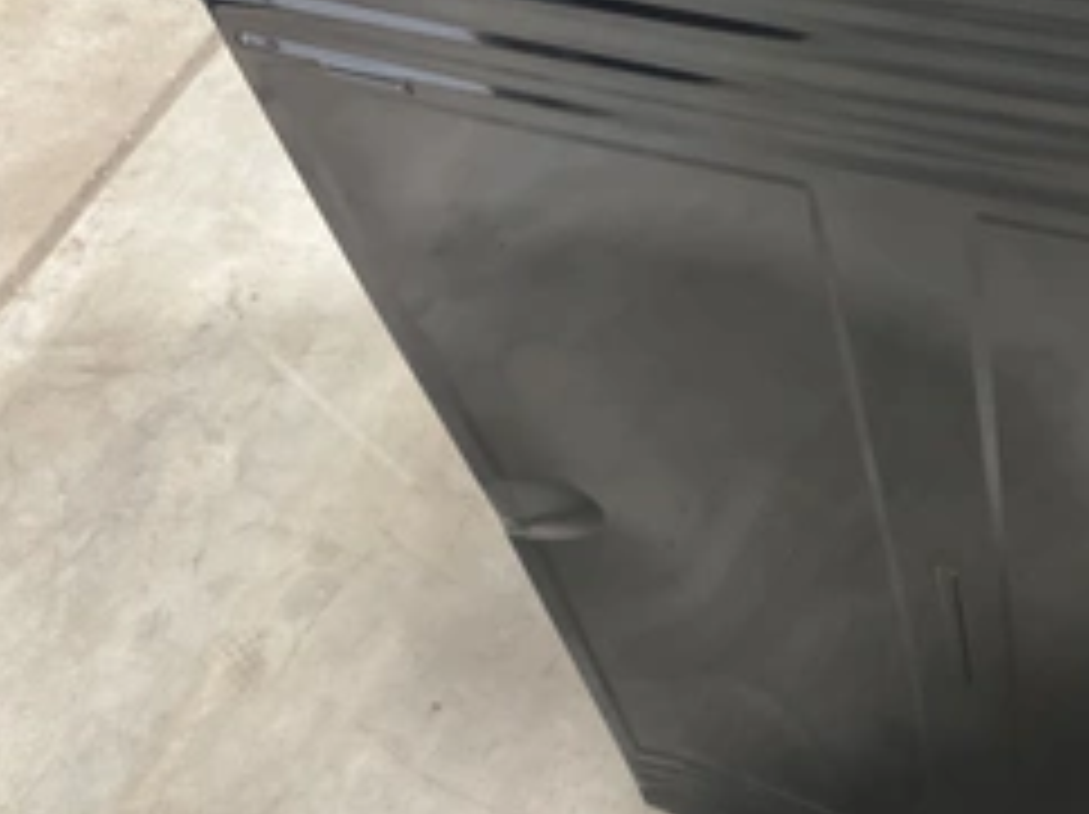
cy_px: 468
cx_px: 819
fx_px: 1509
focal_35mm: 48
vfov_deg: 30.2
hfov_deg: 38.6
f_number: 1.8
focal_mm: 3
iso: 250
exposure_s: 1/30
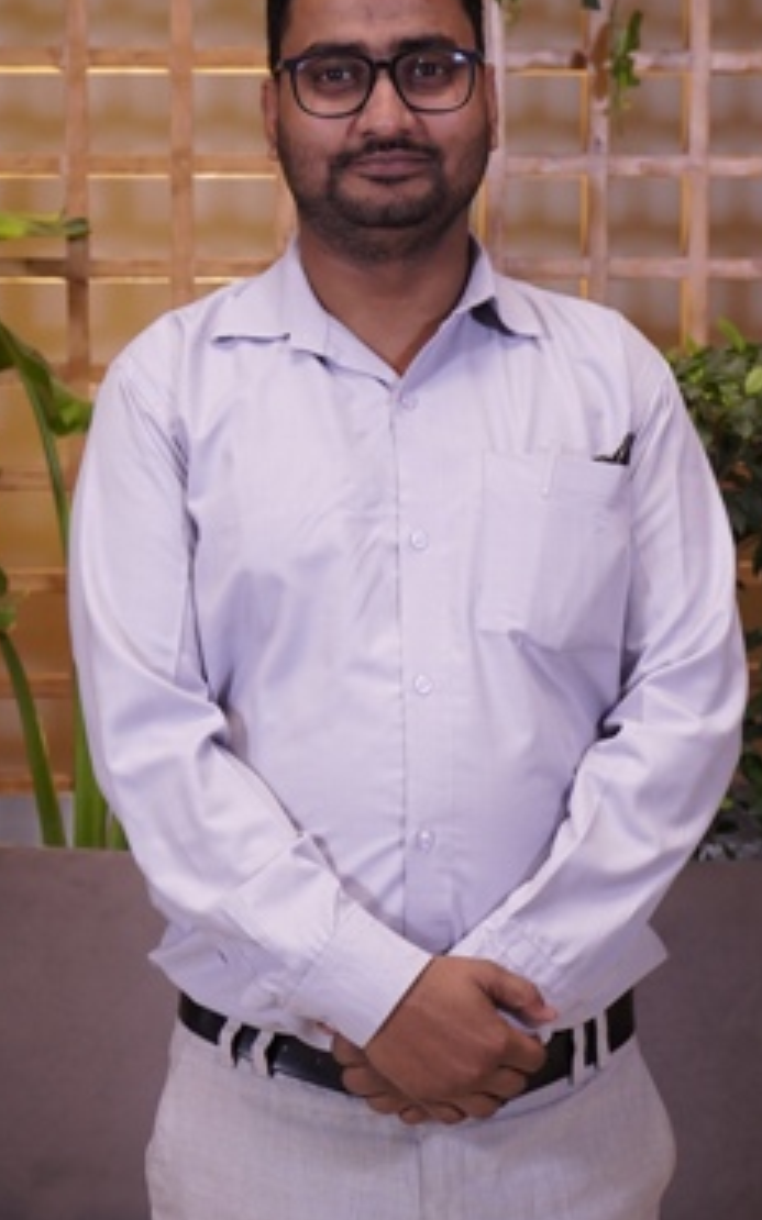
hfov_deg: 14.7
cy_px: 514
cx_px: 394
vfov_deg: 23.3
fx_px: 2960
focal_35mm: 89
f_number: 6.3
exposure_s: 1/125
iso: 1250
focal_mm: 48
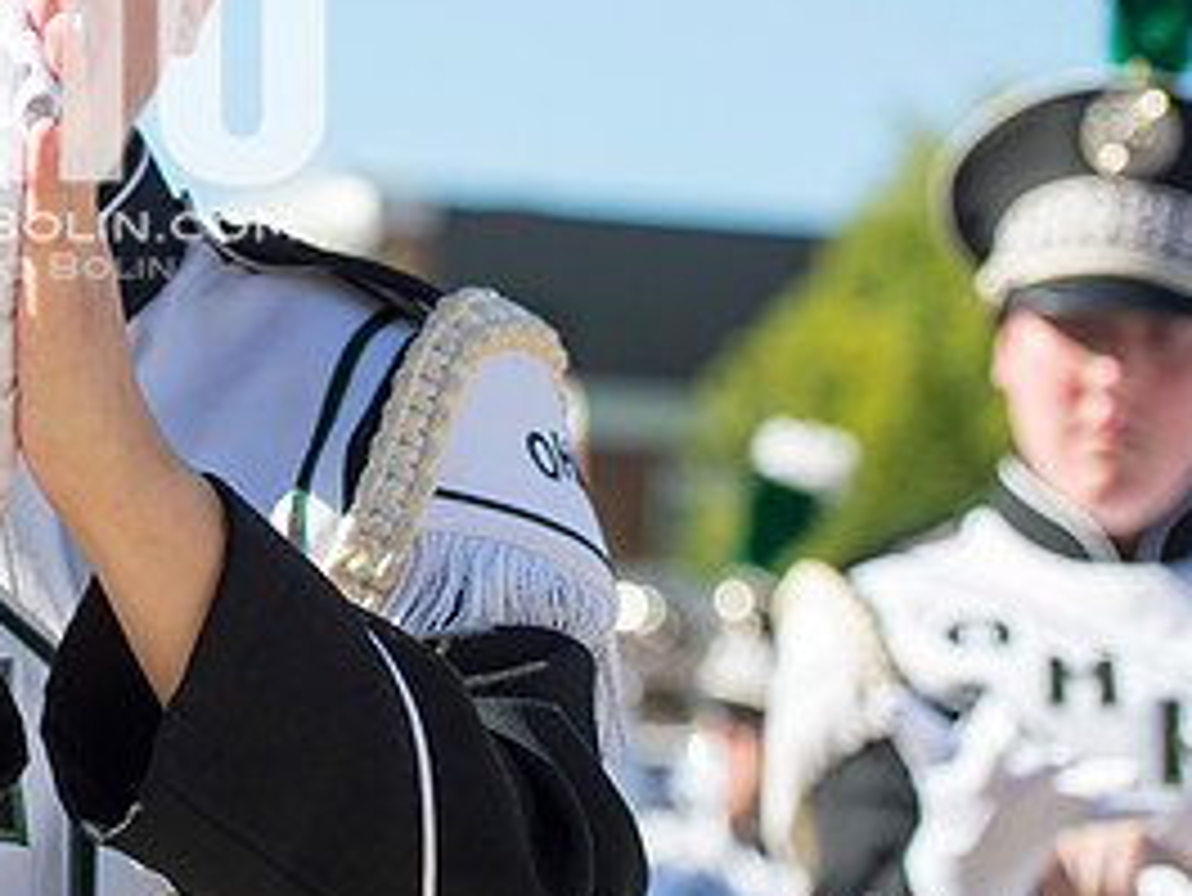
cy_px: 63
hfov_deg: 13.2
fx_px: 5064
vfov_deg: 10.0
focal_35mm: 147
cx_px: -13
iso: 200
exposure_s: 1/1000
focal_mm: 70
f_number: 4.5
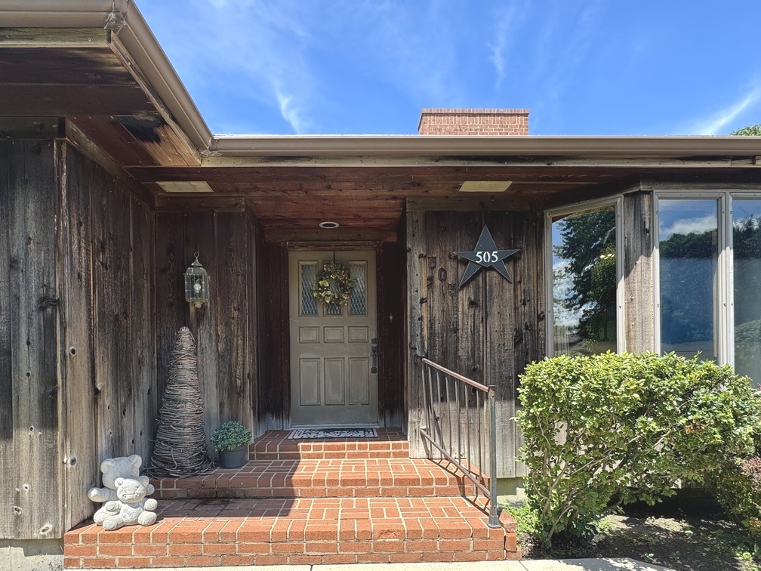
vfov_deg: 64.6
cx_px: 369
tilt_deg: -0.7
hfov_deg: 81.7
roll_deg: +0.3
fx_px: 440
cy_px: 369
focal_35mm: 20
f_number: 2.2
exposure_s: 1/430
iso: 40
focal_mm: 2.22
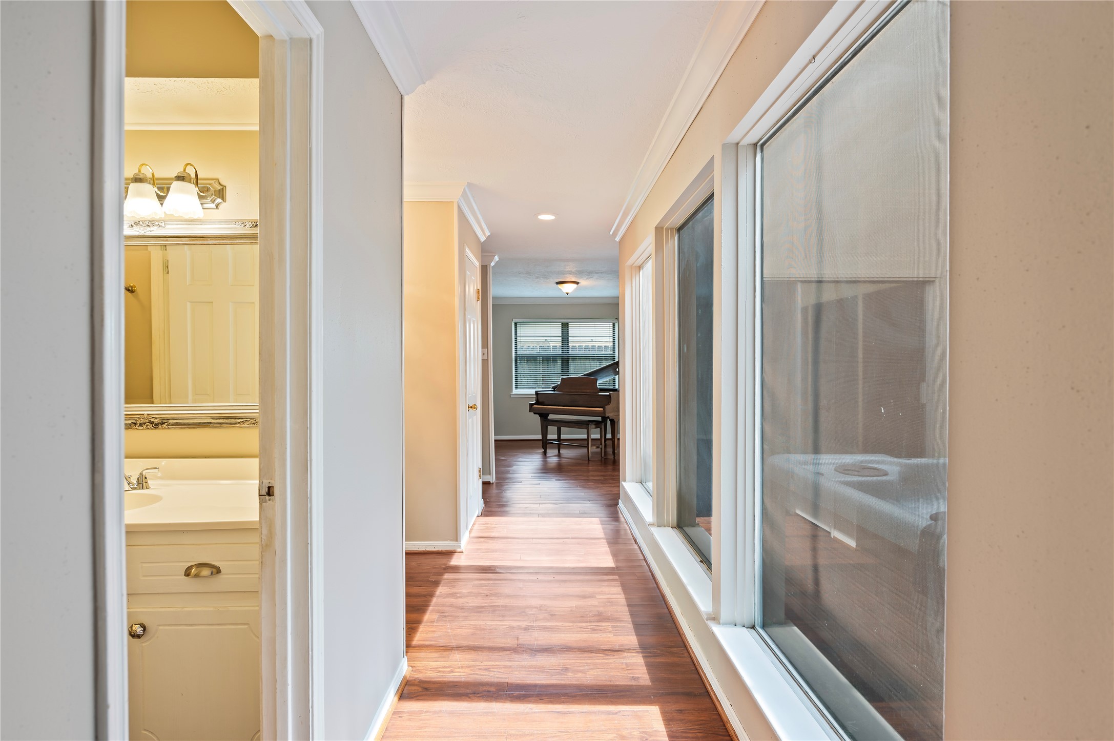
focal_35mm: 19
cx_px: 557
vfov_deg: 64.5
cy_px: 370
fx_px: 587
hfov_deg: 86.9
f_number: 4.5
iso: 125
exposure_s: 1/2.5
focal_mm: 19
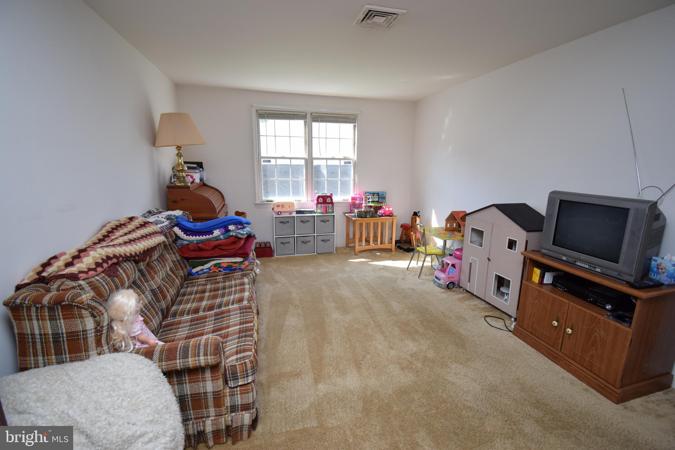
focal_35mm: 15
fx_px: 281
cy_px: 225
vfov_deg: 77.3
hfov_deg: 100.4
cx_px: 338
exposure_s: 1/60
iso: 200
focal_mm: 10
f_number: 4.5
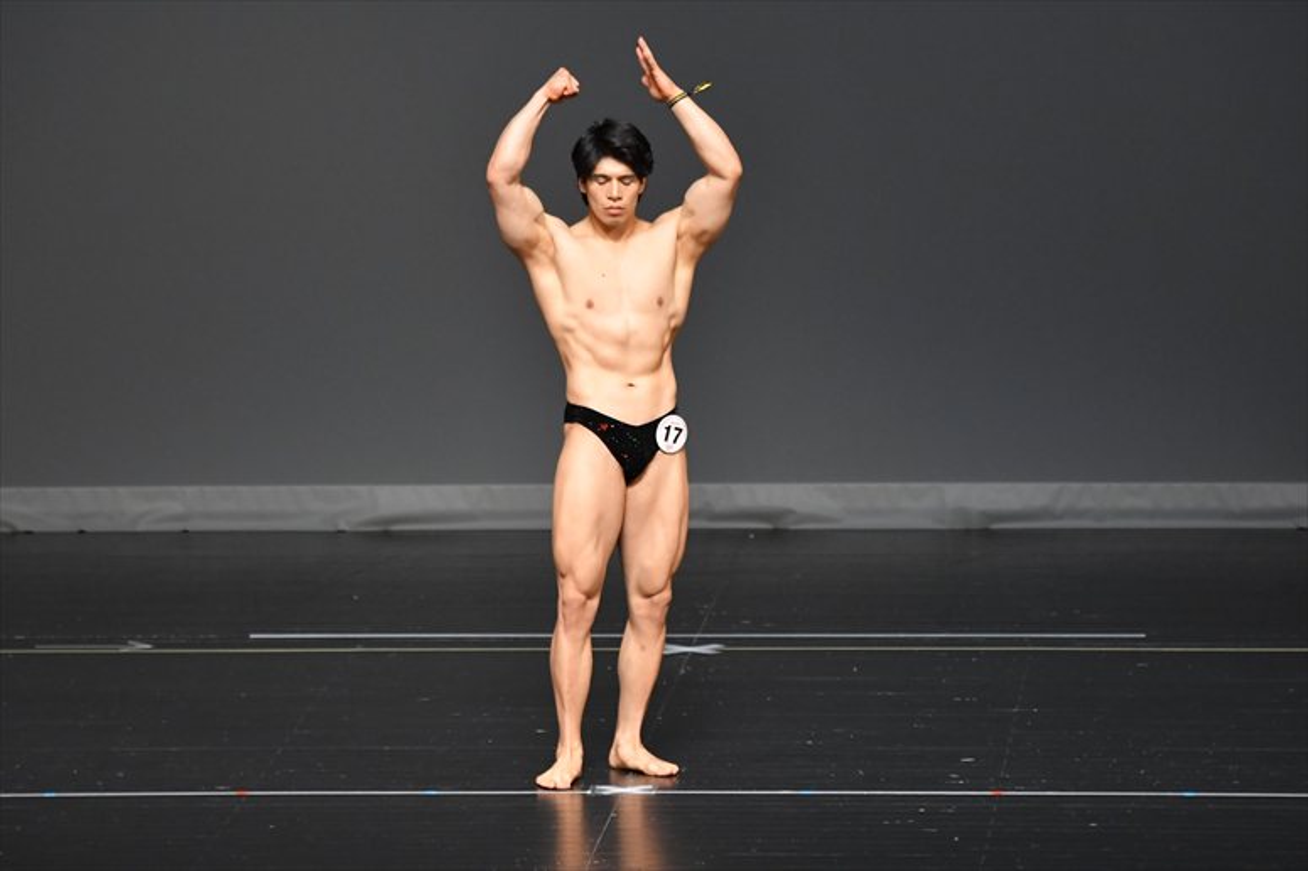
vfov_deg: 4.6
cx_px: 654
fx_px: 10895
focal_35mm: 300
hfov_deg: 6.9
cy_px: 436
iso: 2500
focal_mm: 200
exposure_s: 1/400
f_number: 5.6
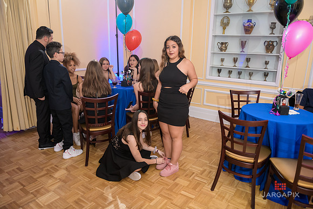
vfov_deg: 49.6
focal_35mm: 26
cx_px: 156
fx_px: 226
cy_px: 104
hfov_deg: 69.4
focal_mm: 26
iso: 1250
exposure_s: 1/125
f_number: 3.2
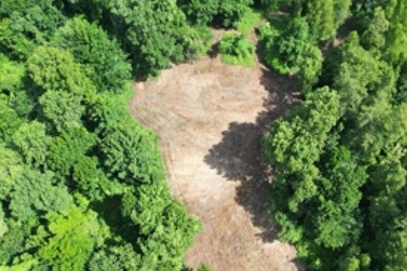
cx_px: 256
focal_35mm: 36
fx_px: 407
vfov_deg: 36.5
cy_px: 181
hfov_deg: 52.6
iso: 100
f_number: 2.8
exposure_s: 1/500
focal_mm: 8.38
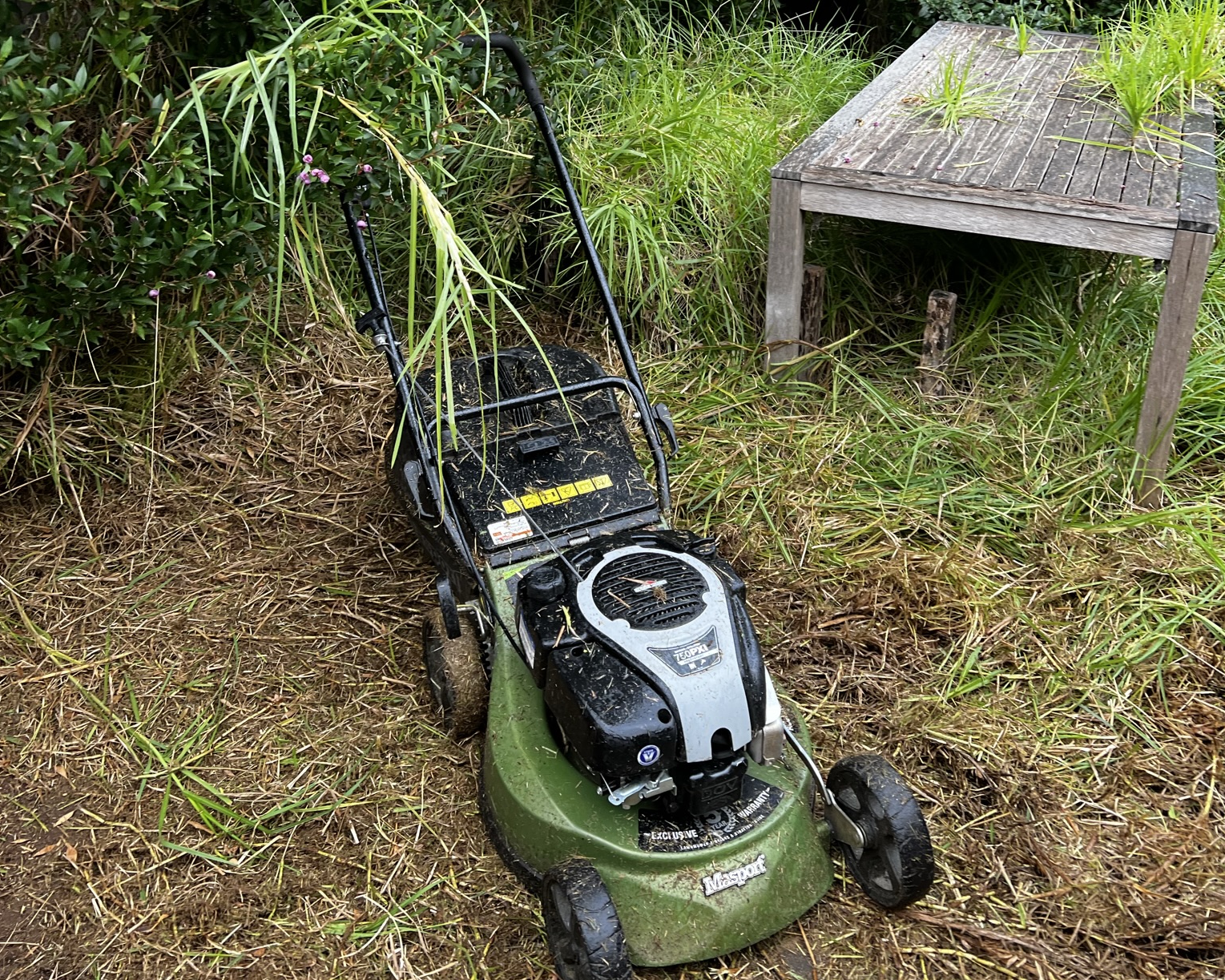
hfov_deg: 52.8
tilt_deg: -20.1
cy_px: 281
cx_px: 613
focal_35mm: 34
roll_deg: +1.2
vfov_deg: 42.4
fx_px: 1233
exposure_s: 1/121
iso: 80
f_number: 1.5
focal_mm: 5.7
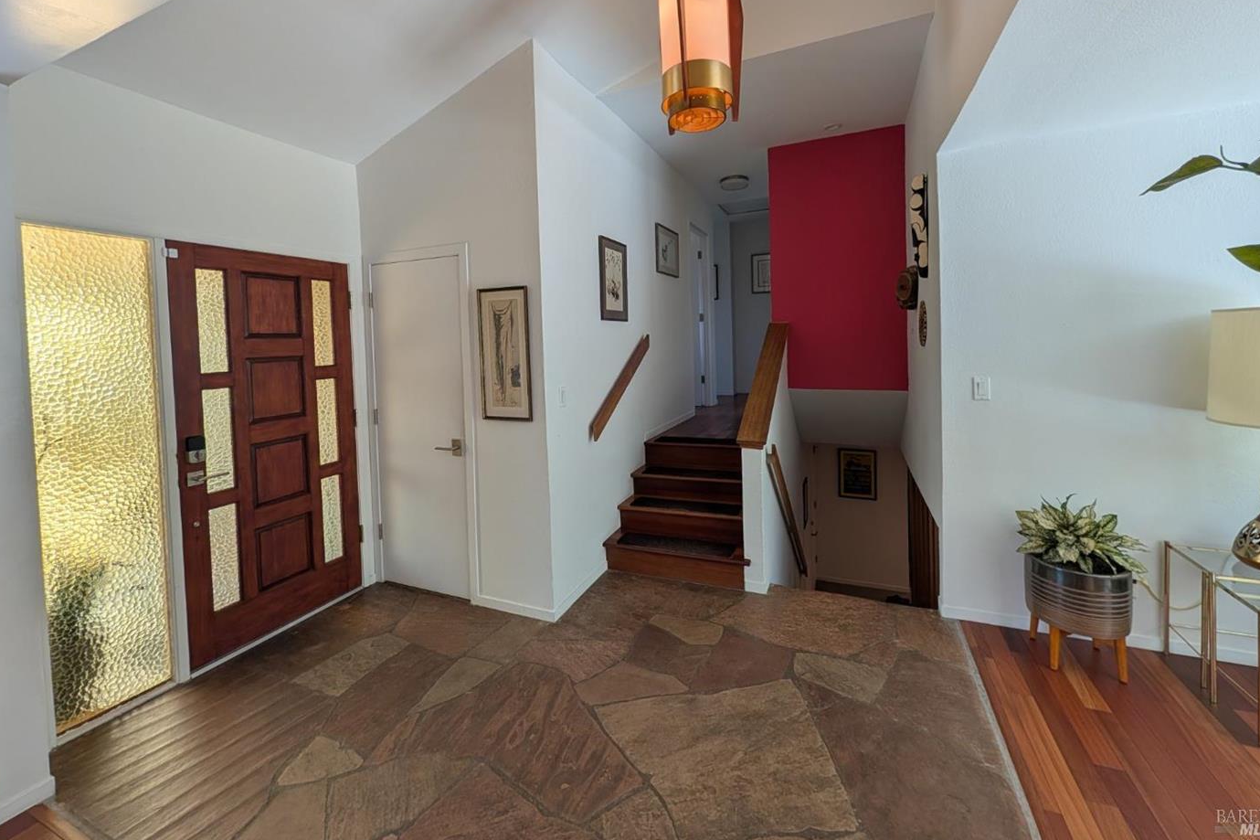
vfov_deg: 84.8
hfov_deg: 108.3
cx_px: 632
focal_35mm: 13
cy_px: 354
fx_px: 455
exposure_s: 1/141
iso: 44
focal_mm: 2.02
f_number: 1.7
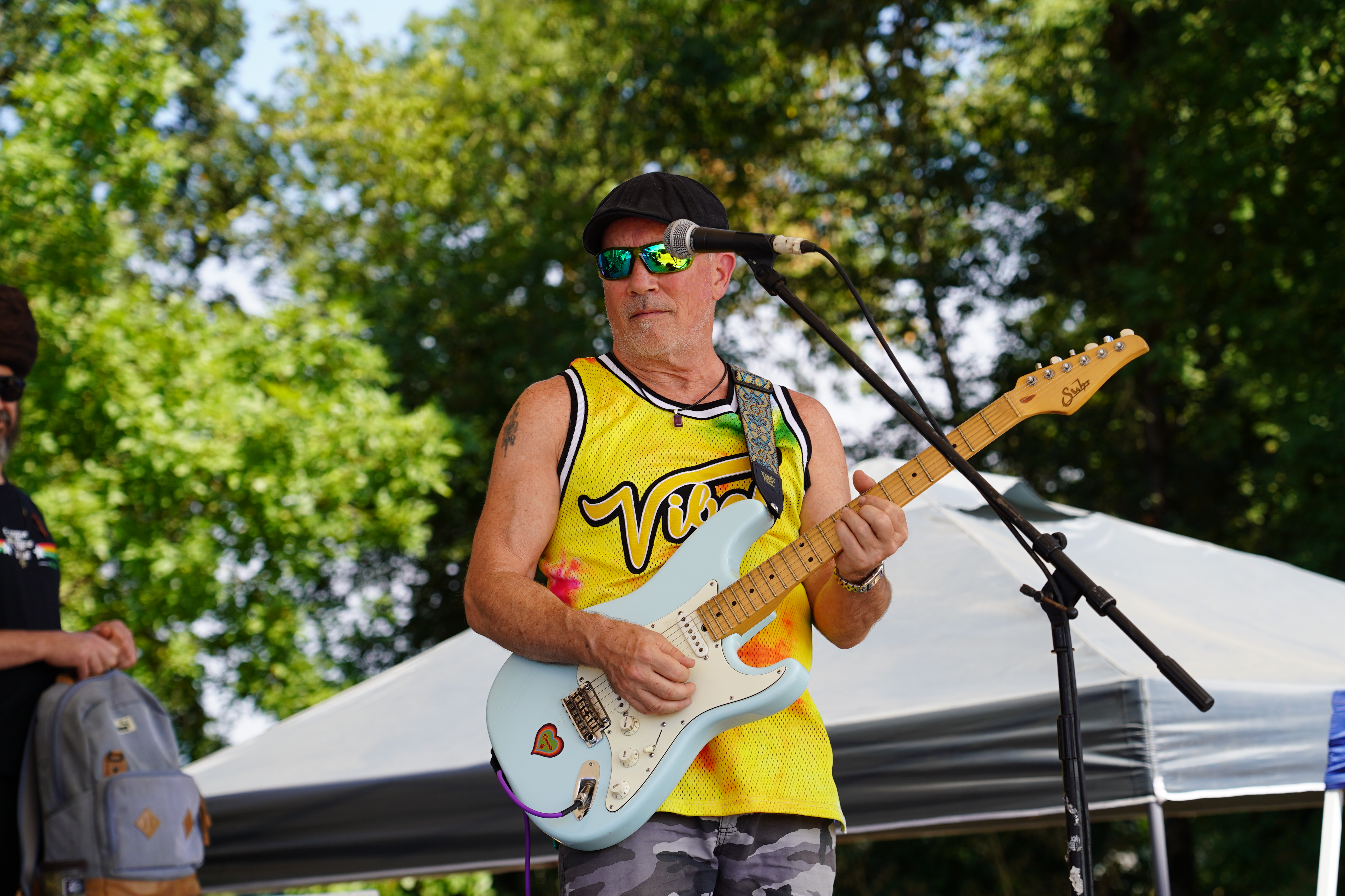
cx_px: 672
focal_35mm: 105
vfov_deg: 13.0
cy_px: 448
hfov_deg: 19.5
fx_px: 3923
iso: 100
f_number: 5.6
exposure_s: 1/200
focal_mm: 105
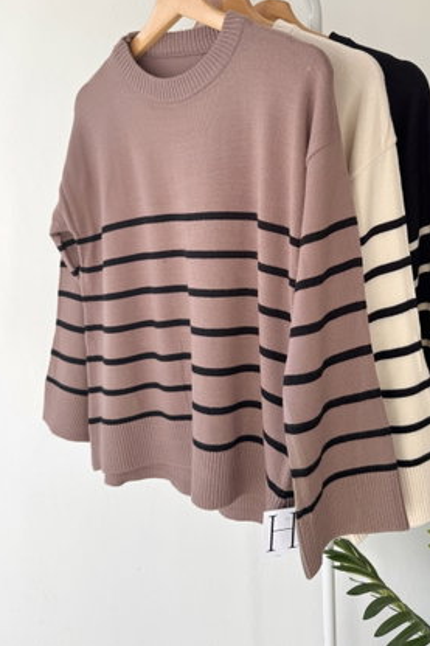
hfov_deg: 40.8
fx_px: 574
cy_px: 234
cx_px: 269
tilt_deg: -3.5
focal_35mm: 32
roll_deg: +1.1
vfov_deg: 57.8
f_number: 1.78
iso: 80
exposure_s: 1/685
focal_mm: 6.76
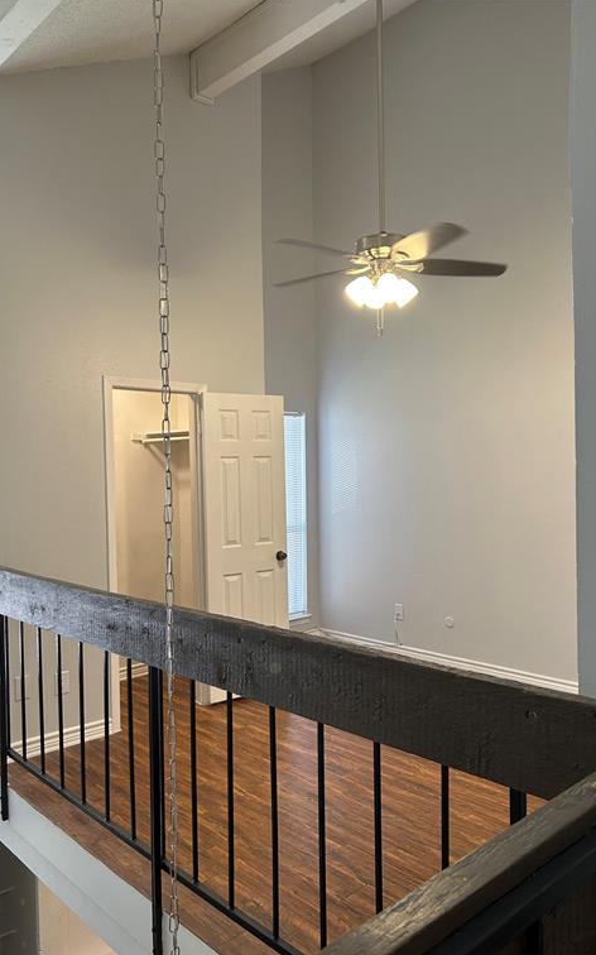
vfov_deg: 66.5
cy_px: 481
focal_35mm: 28
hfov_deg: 44.5
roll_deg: +1.2
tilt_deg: -0.3
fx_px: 728
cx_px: 322
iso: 125
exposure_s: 1/120
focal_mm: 5.7
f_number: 1.5
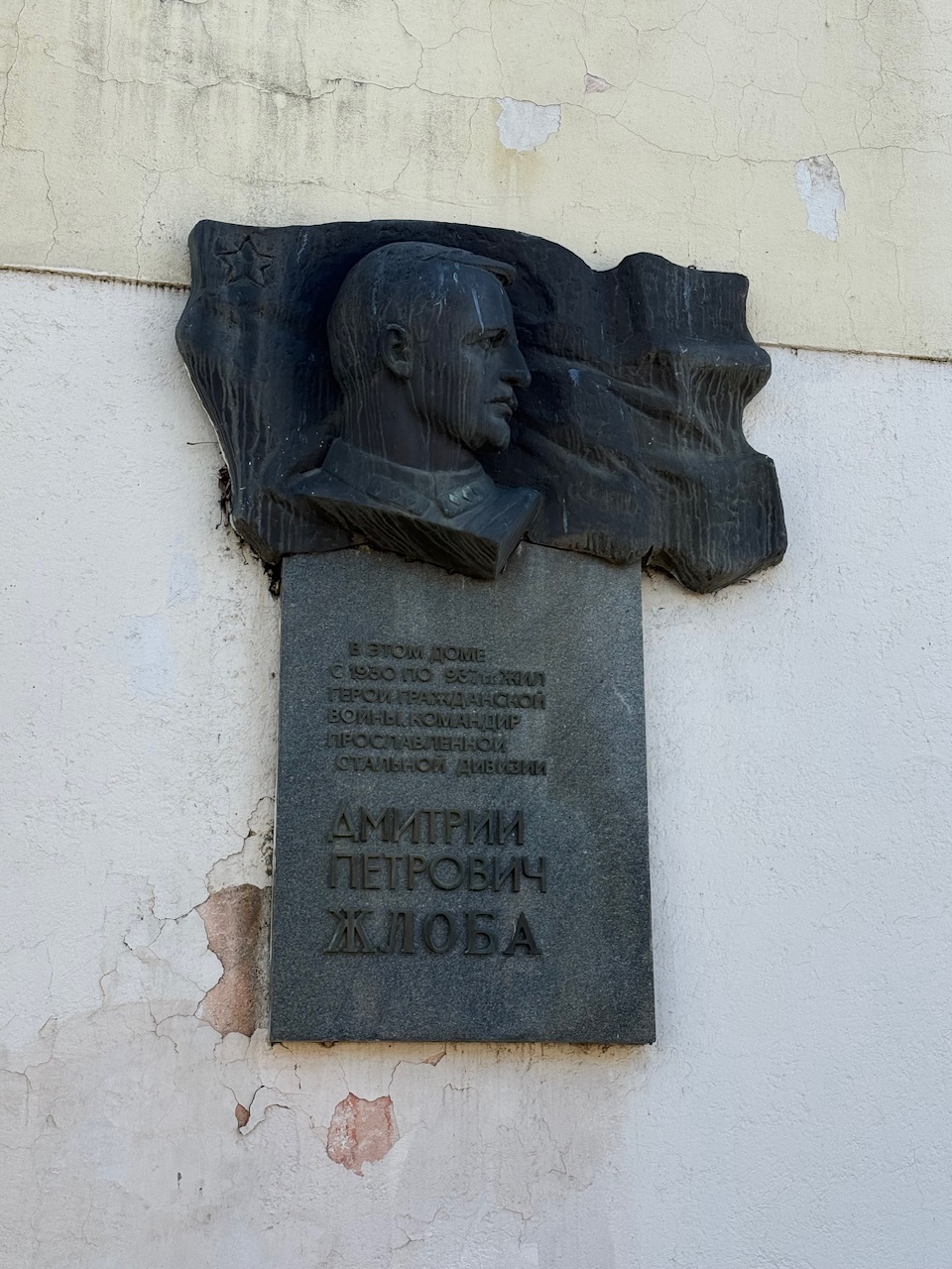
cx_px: 476
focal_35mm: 48
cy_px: 634
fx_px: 1760
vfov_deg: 39.7
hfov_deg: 30.3
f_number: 1.78
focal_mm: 6.76
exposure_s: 1/1307
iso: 100
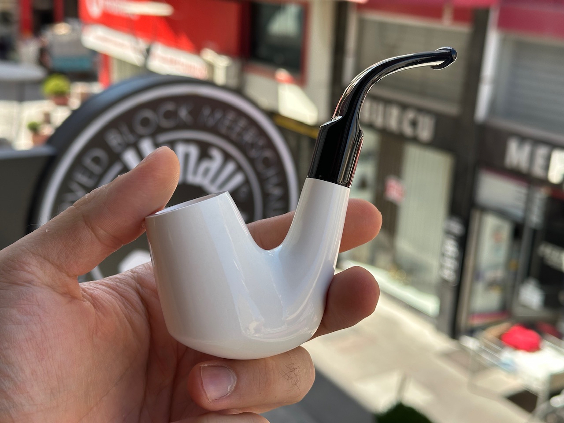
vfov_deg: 30.3
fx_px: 782
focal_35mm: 48
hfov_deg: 39.7
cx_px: 282
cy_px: 212
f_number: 1.78
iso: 64
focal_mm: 6.86
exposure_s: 1/880
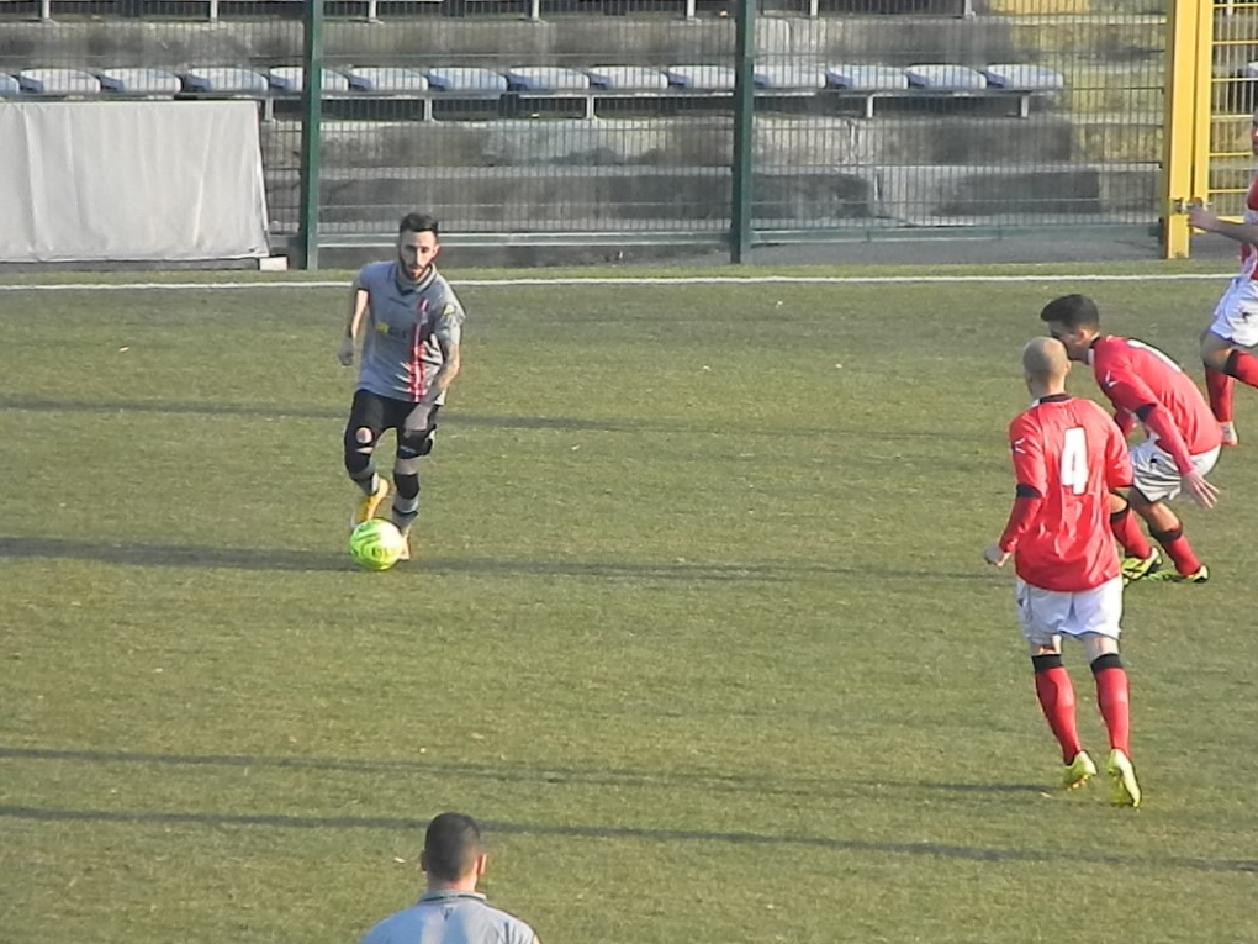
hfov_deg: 3.8
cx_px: 628
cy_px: 473
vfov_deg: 2.8
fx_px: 19152
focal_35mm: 527
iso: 400
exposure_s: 1/320
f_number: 5.8
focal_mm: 94.5
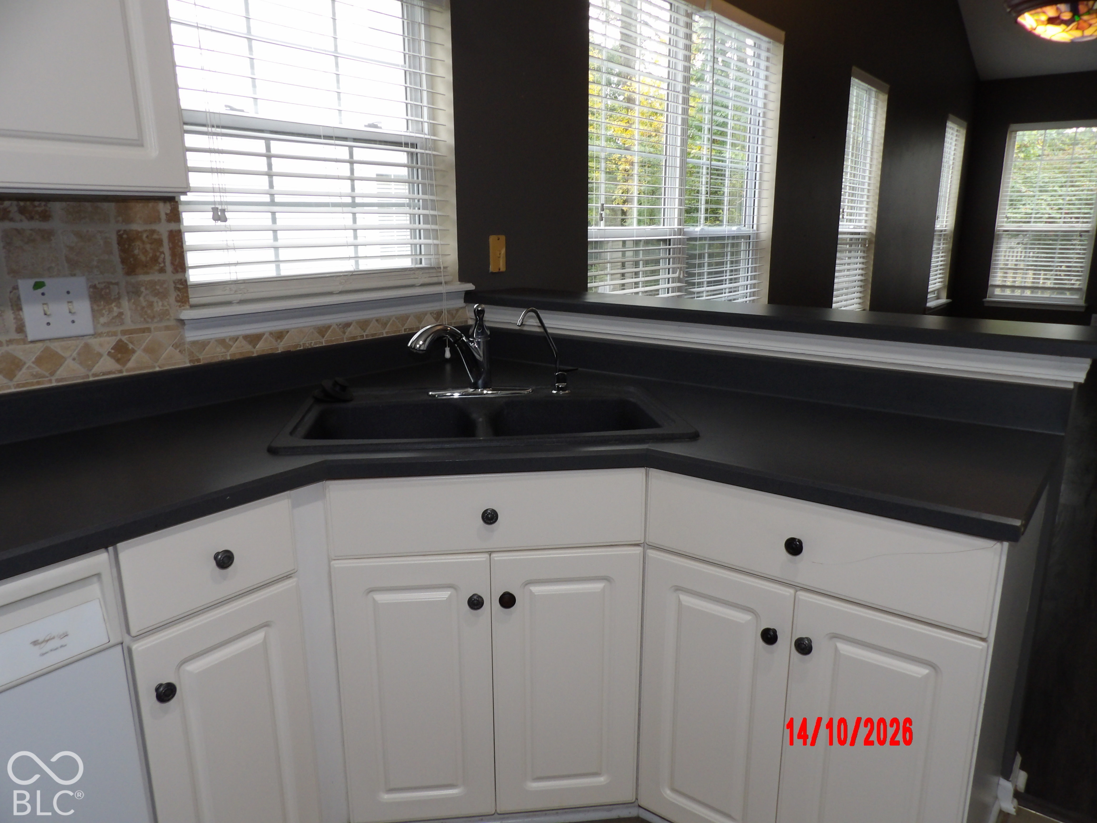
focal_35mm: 24
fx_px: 761
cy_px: 412
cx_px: 548
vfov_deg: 56.8
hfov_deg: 71.6
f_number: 3.2
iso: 200
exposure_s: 1/33
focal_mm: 4.3
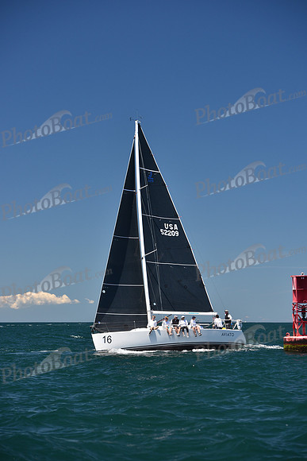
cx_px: 154
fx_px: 1253
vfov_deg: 20.8
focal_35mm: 98
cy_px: 230
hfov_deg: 14.0
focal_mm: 98
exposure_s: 1/800
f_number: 4.5
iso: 250
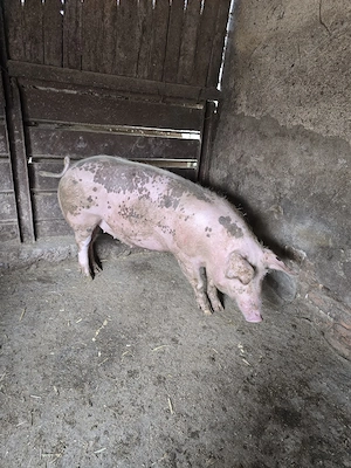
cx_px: 176
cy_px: 234
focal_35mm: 23
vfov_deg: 73.9
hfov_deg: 58.9
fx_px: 311
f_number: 1.7
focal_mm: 6.3
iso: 500
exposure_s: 1/101
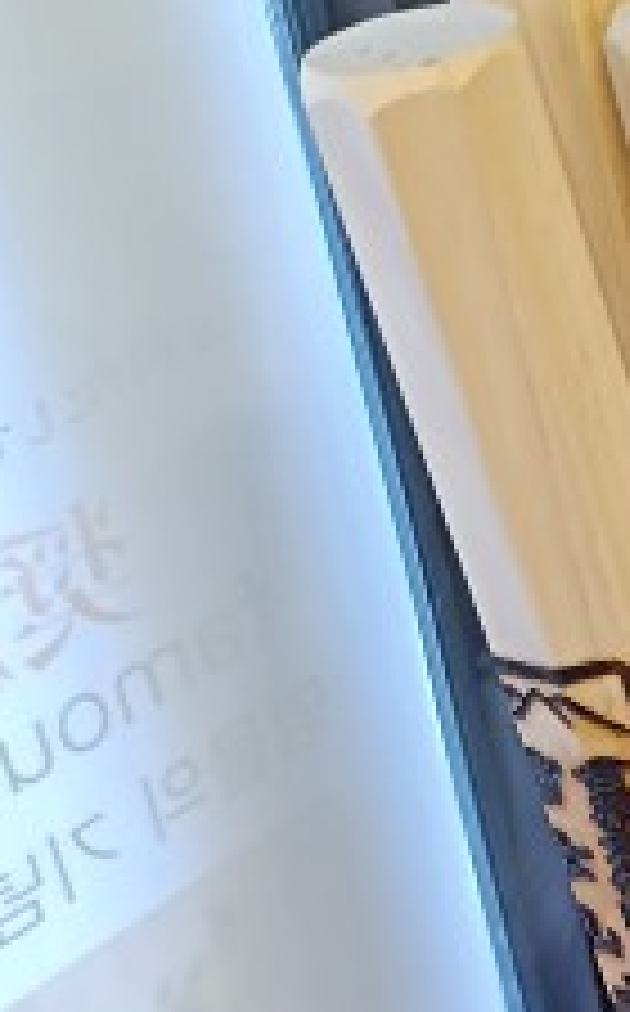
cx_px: 1282
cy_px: 891
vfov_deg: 23.3
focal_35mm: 87
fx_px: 2398
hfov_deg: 12.9
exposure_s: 1/100
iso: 1111
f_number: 1.65
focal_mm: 6.14
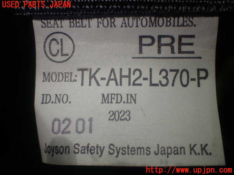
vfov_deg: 32.9
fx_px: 297
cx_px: 117
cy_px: 88
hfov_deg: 42.9
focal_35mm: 44
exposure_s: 1/160
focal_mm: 7.84
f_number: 2.9
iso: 100
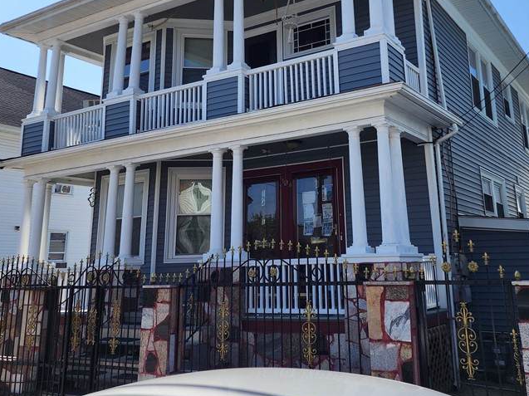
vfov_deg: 37.9
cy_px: 113
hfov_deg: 50.0
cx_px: 300
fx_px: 565
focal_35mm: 37
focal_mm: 6.4
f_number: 1.8
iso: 12
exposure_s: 1/1293
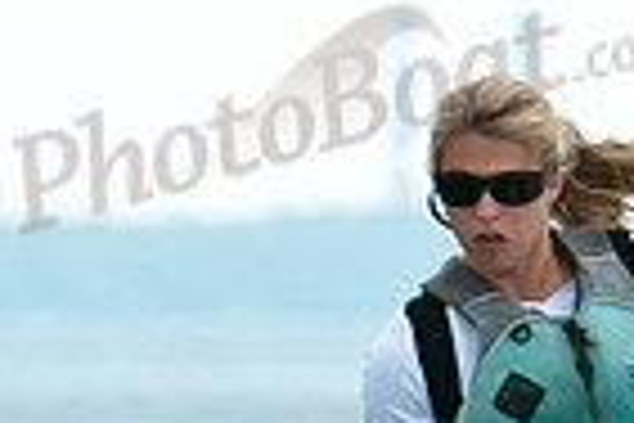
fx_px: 55629
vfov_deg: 0.4
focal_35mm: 3159
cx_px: 1254
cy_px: 156
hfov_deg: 0.7
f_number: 6.3
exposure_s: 1/800
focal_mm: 240
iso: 200
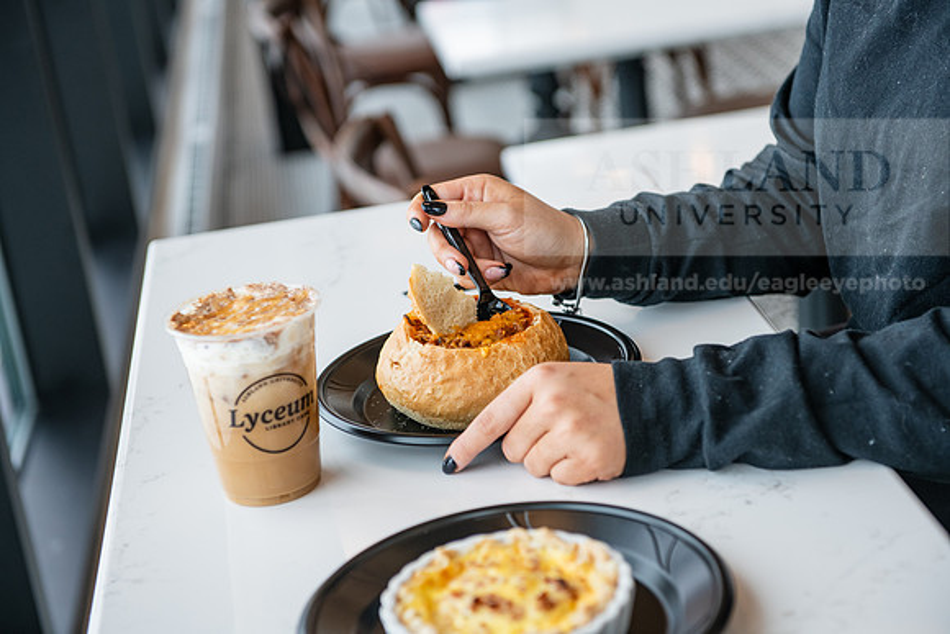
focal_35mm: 70
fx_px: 1848
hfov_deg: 28.8
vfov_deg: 19.5
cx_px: 475
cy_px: 317
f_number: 4
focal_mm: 70
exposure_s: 1/200
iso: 500
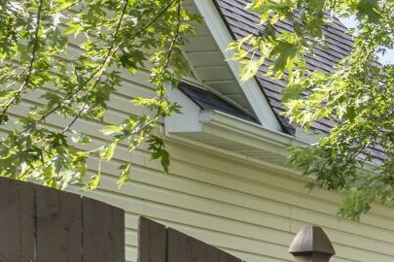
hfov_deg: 11.0
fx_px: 1620
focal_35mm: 148
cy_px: 466
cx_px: 1041
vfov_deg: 8.9
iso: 100
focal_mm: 20
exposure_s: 1/2.5
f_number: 9
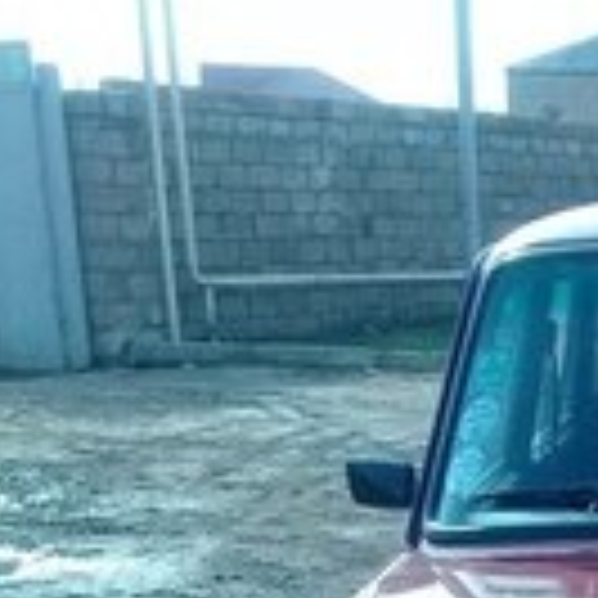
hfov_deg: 16.0
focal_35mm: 102
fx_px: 1994
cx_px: 827
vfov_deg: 14.9
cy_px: 1075
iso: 64
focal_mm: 3.3
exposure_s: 1/815
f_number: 2.2
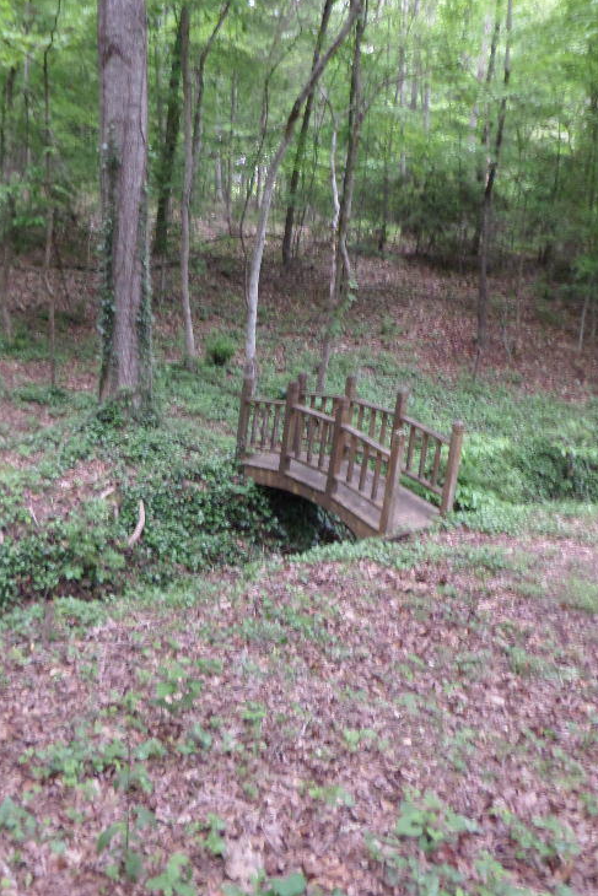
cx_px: 192
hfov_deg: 37.4
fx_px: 872
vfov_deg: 54.4
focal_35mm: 35
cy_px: 427
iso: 240
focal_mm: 4.3
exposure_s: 1/20
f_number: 3.1
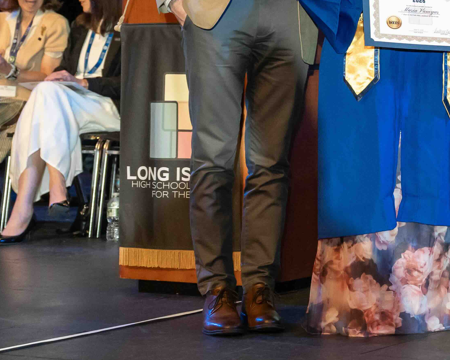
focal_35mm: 133
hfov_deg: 13.4
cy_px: -44
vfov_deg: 11.4
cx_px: 733
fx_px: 1771
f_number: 4
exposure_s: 1/250
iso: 1600
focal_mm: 38
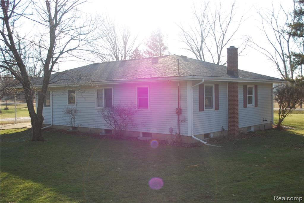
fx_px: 330
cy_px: 102
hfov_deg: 49.5
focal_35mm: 39
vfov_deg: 34.3
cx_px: 152
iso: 100
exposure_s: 1/200
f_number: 4.5
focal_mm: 26
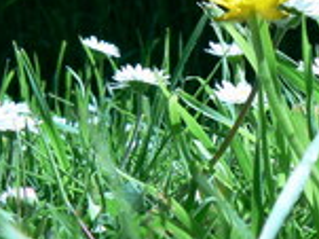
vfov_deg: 13.9
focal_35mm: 105
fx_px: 967
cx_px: 234
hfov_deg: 18.6
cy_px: 17
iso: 80
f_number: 5.6
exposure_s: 1/200
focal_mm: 6
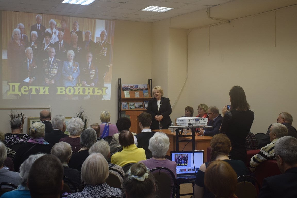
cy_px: 99
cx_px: 148
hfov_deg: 53.1
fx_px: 297
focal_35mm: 36
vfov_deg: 36.9
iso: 500
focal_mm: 24
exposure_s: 1/60
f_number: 4
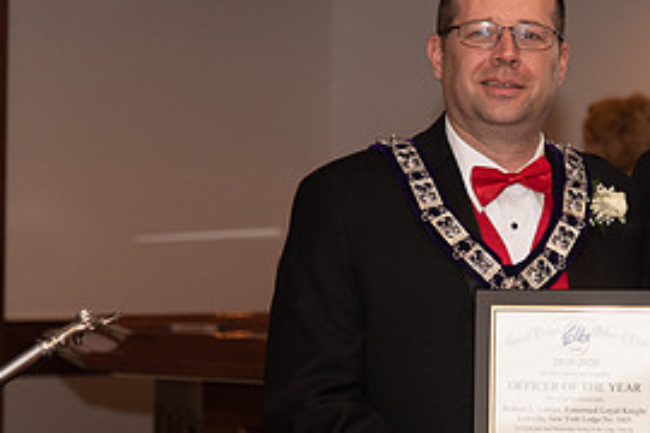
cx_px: 616
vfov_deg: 6.7
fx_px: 3683
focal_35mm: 204
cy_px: 244
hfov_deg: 10.0
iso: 800
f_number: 4
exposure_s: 1/200
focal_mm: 95
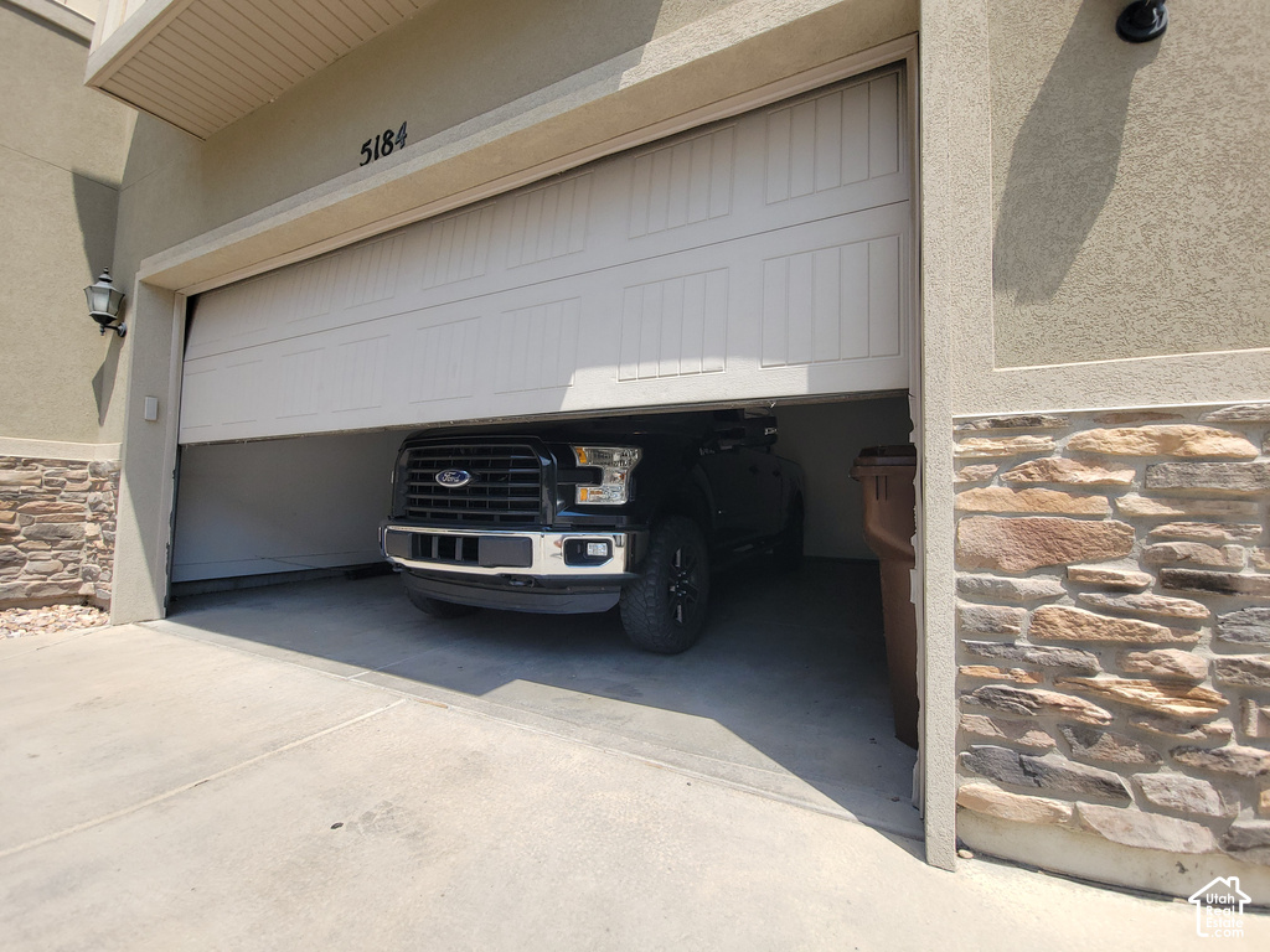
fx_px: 477
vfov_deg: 89.9
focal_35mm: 13
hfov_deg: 106.2
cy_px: 476
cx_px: 635
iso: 50
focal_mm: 2.2
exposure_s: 1/929
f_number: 2.2
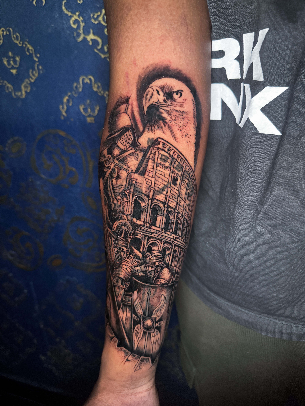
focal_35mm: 24
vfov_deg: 71.6
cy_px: 203
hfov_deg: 56.8
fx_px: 282
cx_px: 152
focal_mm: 6.76
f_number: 1.8
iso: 800
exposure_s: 1/45
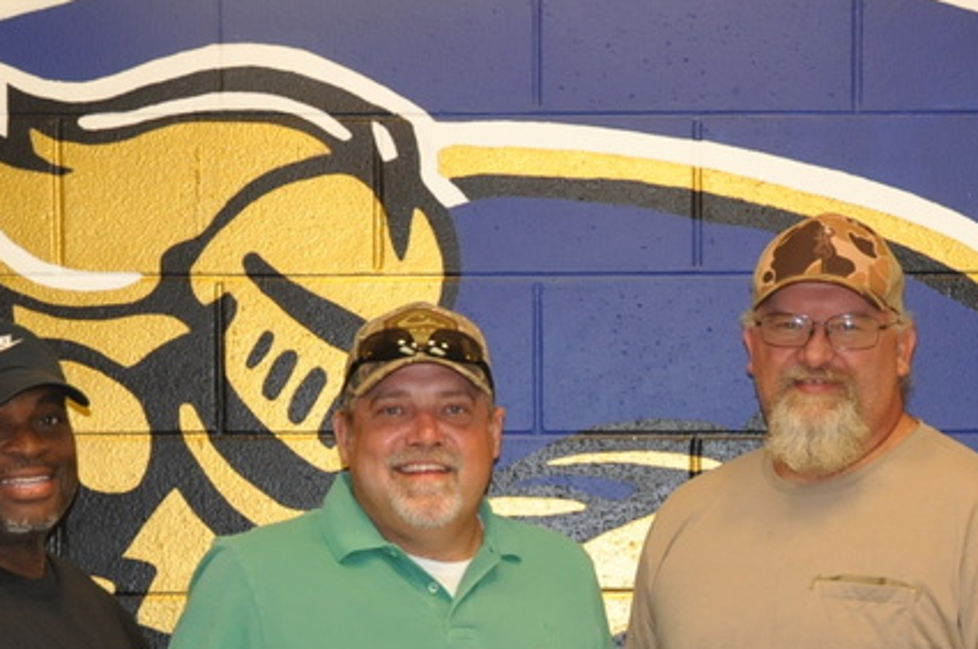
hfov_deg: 19.3
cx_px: 608
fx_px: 2875
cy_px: 725
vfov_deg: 12.6
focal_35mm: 106
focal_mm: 30
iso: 800
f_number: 4.2
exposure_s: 1/60
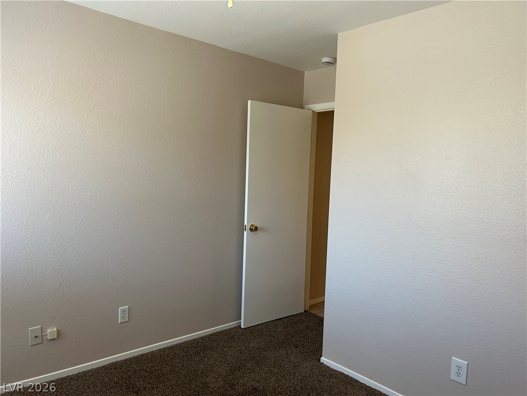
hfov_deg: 67.3
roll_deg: -1.6
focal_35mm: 26
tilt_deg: -2.3
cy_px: 198
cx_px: 264
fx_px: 396
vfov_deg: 53.1
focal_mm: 5.7
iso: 125
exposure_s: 1/120
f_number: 1.5
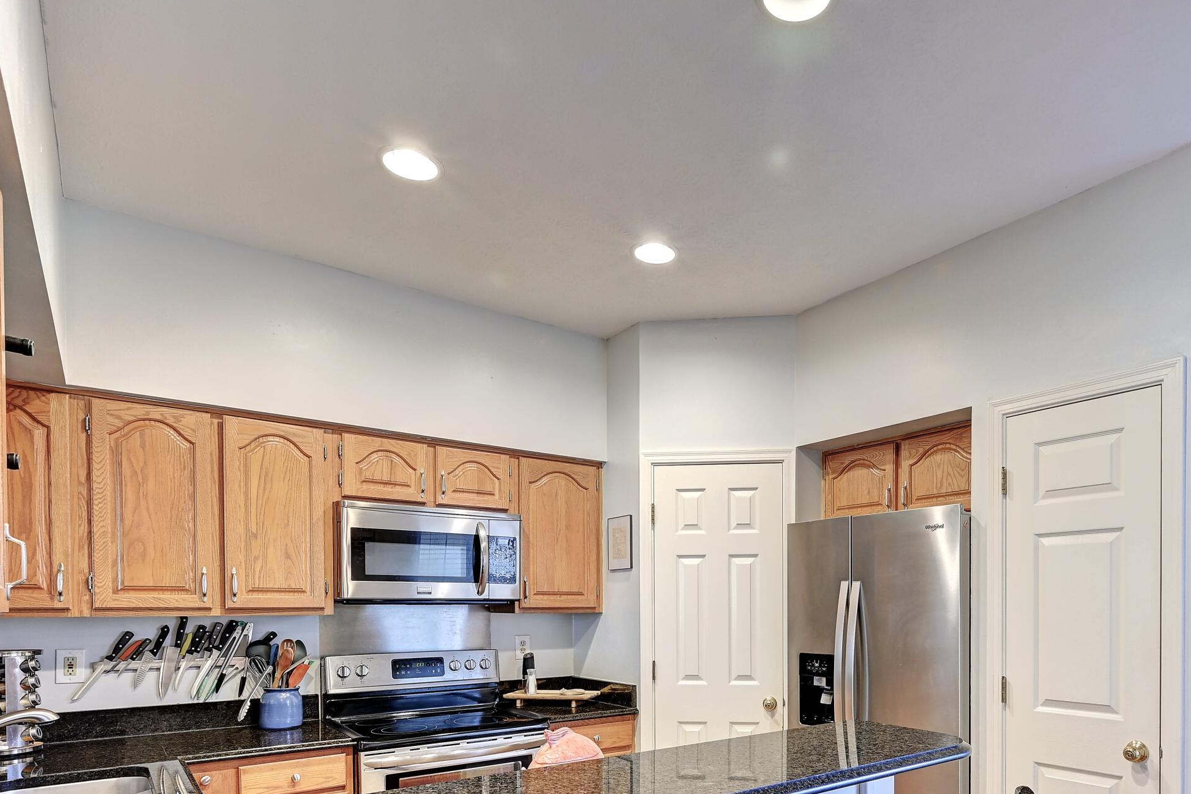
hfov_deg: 77.3
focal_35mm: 22
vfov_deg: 53.9
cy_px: 618
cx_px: 739
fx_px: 728
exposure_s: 1/1.67
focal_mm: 14
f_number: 8
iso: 250
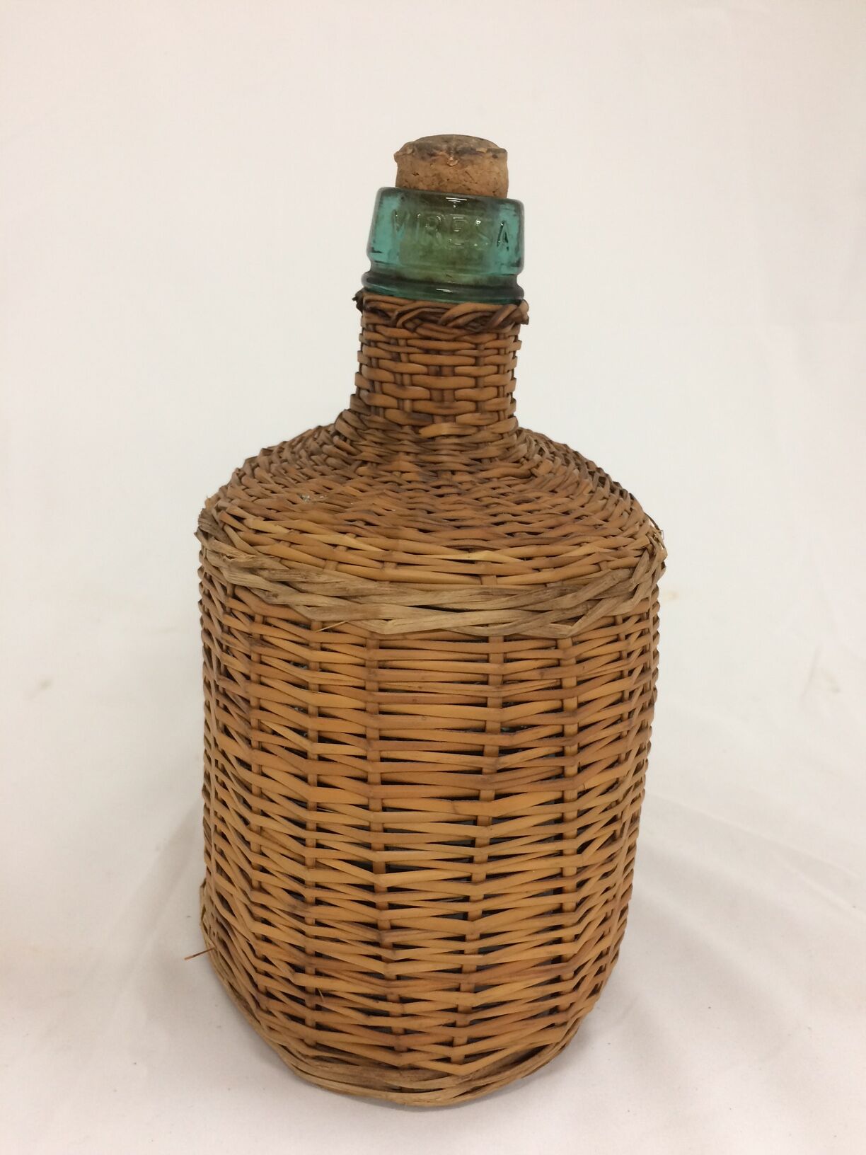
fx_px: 967
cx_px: 433
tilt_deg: -19.2
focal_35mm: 29
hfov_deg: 48.2
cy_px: 578
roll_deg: -0.3
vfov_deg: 61.7
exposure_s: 1/33
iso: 125
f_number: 2.2
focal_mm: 4.15
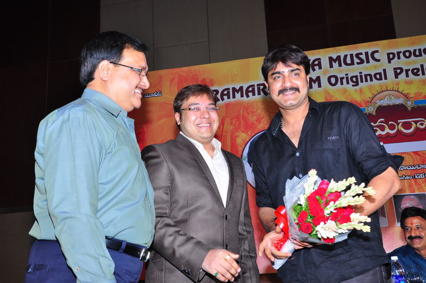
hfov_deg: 46.5
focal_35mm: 42
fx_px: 496
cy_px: 142
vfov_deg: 31.8
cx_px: 213
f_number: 9
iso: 320
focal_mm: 28
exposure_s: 1/160
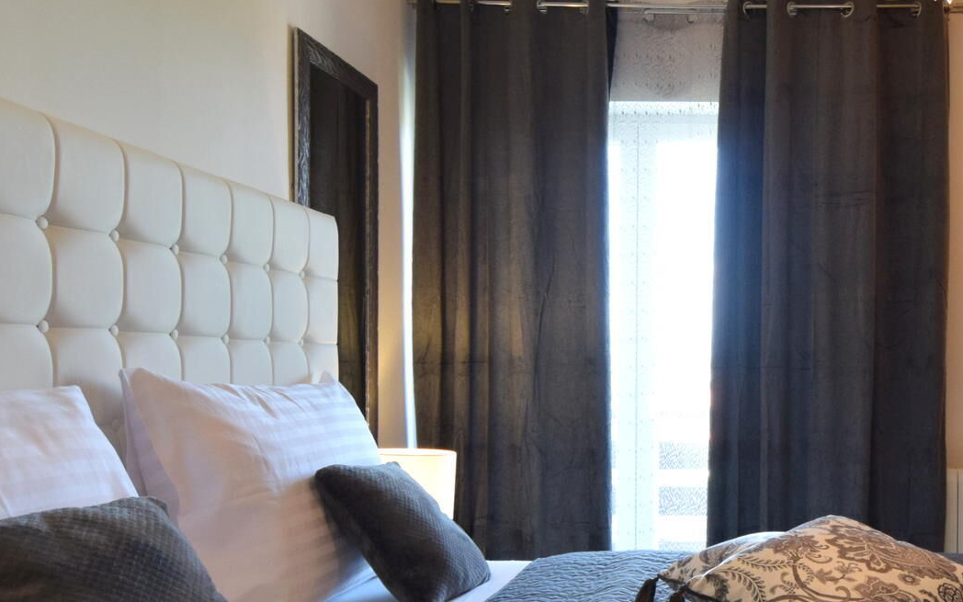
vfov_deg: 36.2
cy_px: 352
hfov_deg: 51.9
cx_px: 766
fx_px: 919
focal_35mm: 35
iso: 720
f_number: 4
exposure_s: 1/60
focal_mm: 10
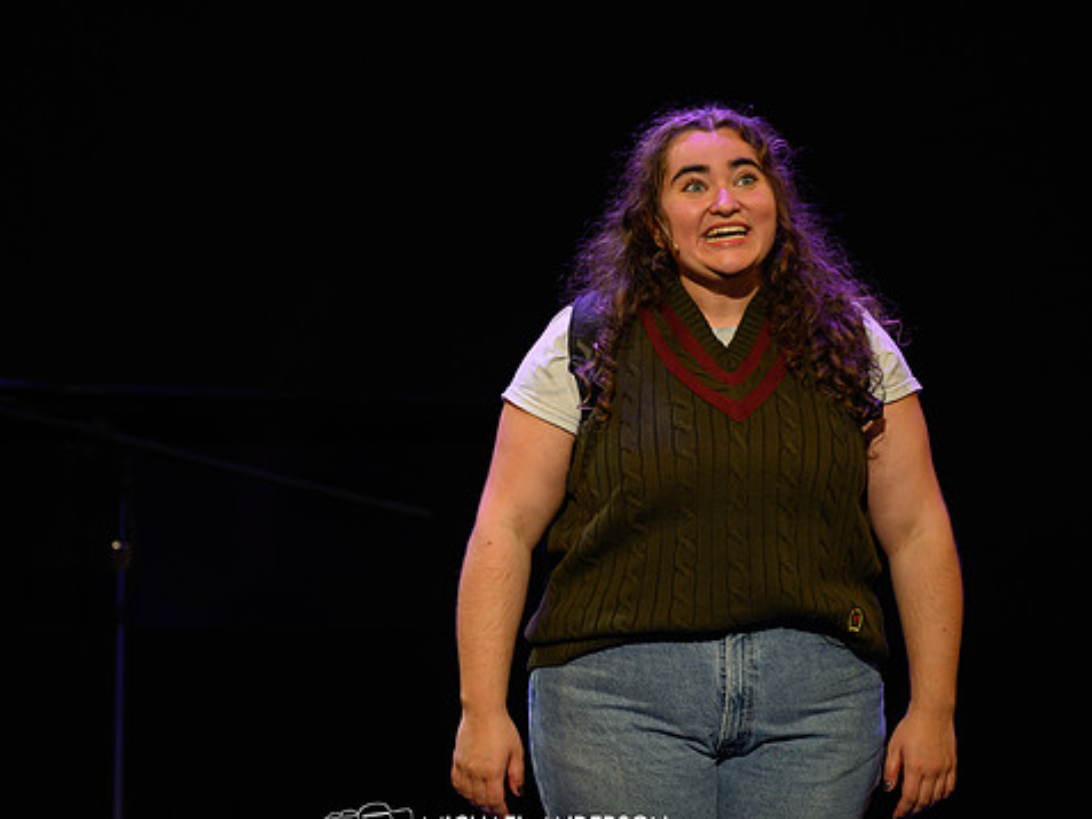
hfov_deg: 9.5
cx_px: 412
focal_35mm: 208
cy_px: 406
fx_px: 6563
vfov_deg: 7.1
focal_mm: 128
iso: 640
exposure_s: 1/250
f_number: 2.8
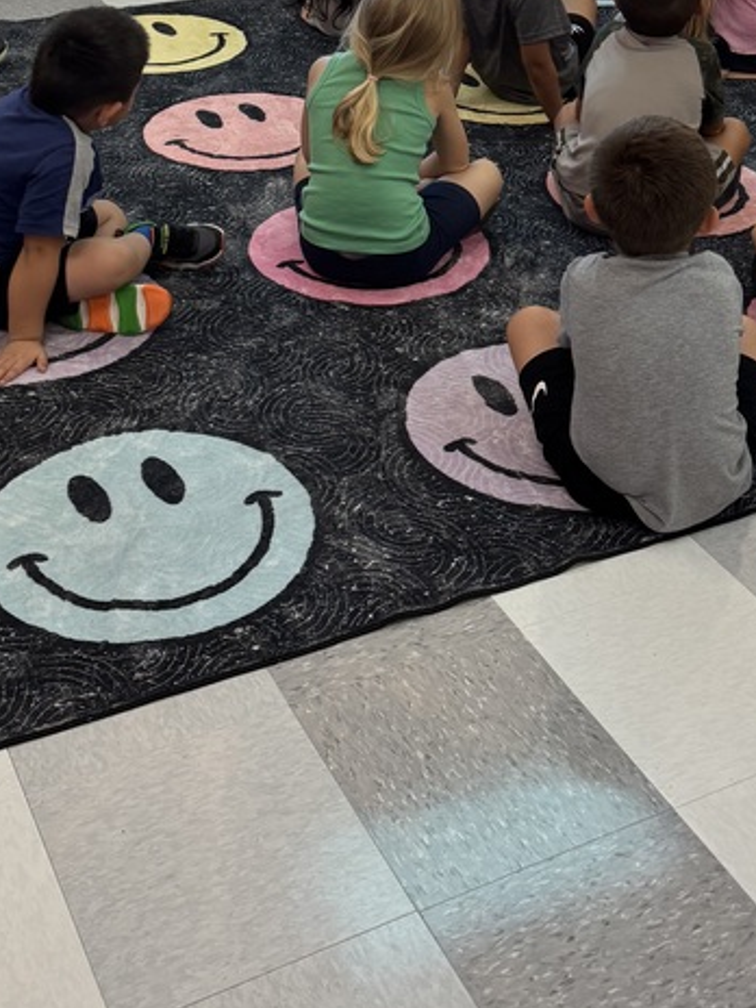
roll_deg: -0.6
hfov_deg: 27.5
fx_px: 1543
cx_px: 337
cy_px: 80
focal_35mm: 53
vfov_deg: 34.0
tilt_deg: -20.4
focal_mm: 6.76
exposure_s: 1/60
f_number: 1.78
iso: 125
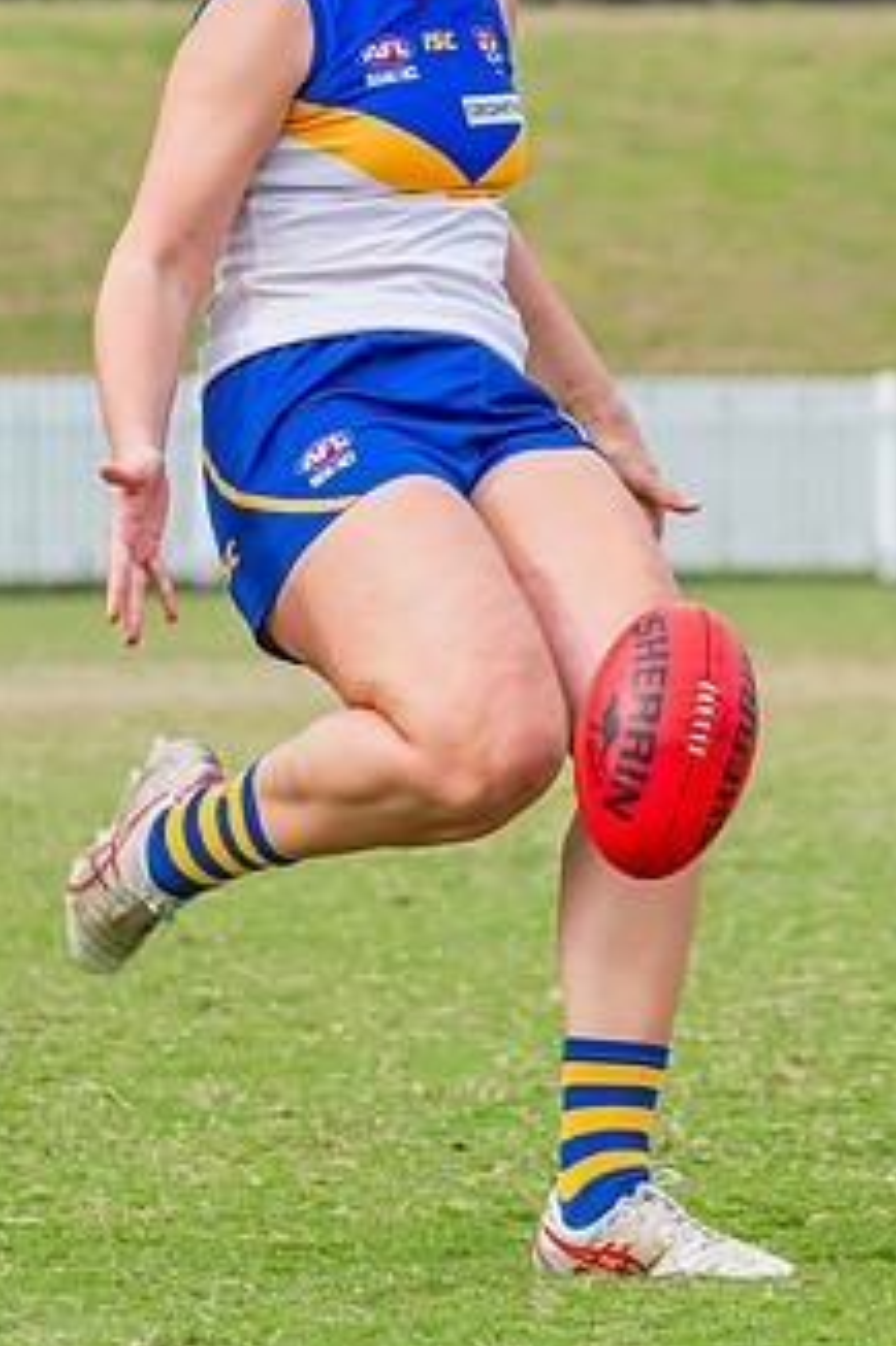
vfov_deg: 4.3
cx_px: 648
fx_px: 17938
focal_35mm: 480
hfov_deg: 2.9
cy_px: 573
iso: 800
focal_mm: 195
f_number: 8
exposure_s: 1/1250
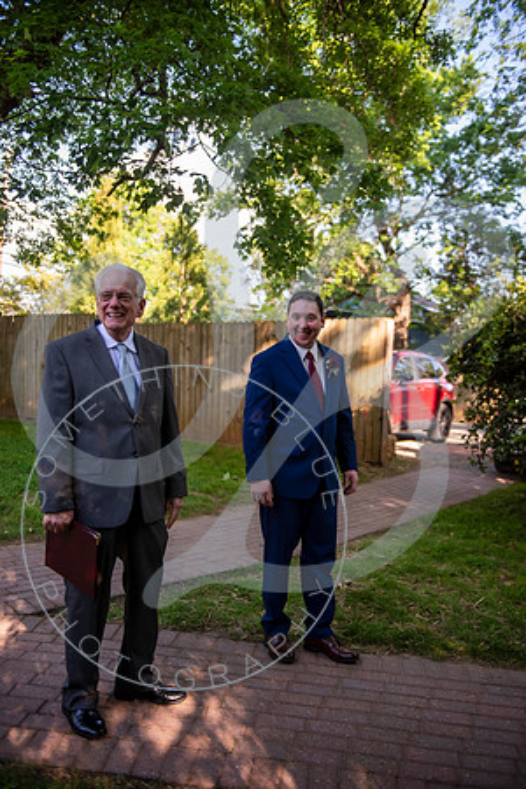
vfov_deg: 58.7
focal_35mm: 32
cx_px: 263
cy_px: 394
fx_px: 701
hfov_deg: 41.1
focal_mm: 32
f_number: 2.8
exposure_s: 1/200
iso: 100
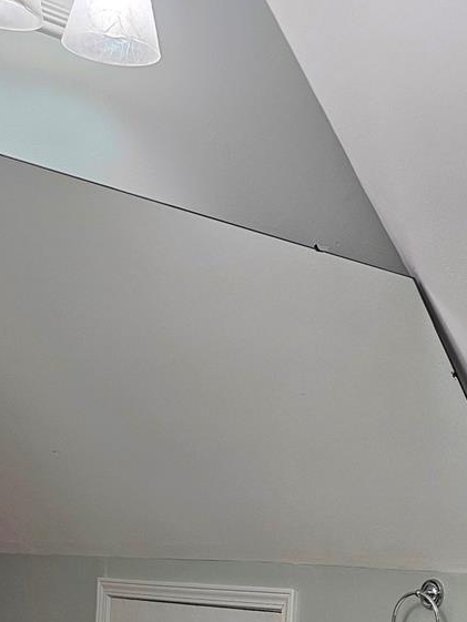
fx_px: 1133
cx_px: 298
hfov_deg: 23.2
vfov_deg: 28.5
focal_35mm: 63
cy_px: 646
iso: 80
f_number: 1.7
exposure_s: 1/120
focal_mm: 6.3
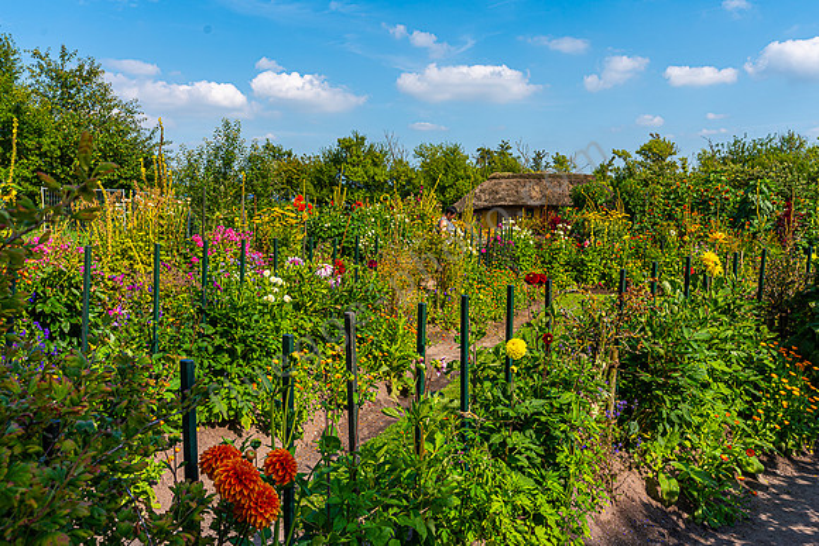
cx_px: 410
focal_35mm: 27
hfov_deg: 67.4
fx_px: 614
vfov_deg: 48.0
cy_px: 273
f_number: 8
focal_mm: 27
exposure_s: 1/200
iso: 100
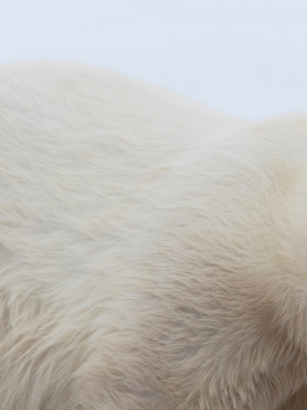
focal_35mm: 1426
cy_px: 349
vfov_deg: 1.4
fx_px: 16864
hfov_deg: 1.0
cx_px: 177
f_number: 8
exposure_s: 1/1000
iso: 1250
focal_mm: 497
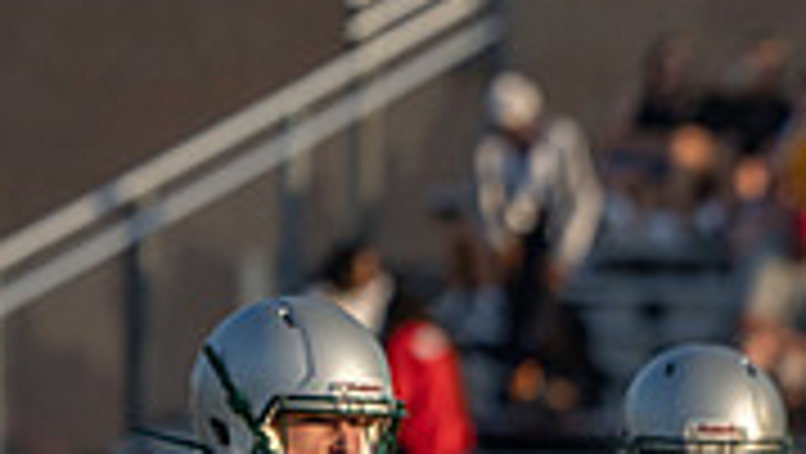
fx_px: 20725
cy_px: 802
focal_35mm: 969
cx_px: 1279
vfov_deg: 1.3
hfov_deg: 2.2
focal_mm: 285
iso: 250
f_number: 5.6
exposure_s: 1/1250
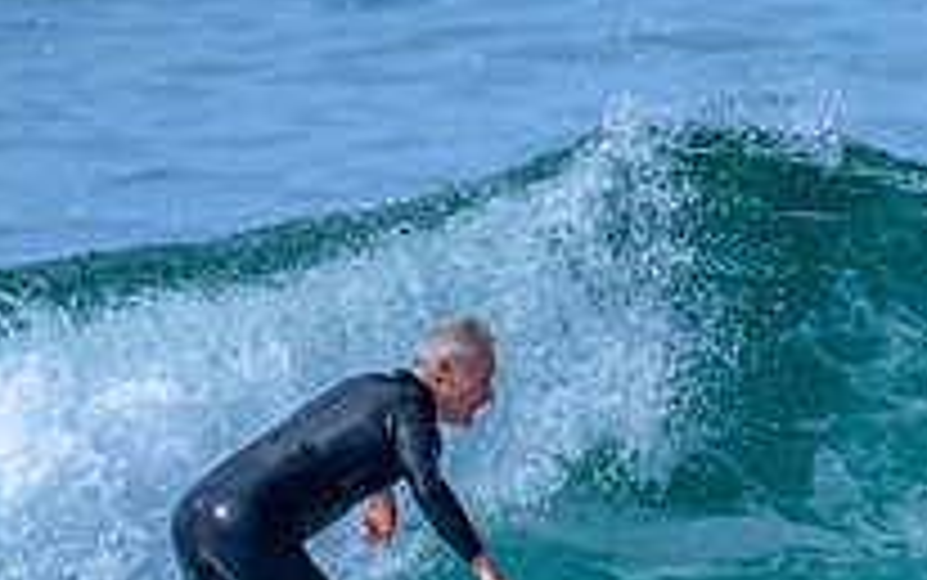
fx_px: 73836
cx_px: 783
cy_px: 555
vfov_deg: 0.5
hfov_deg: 0.7
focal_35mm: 2921
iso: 250
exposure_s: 1/2000
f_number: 6.3
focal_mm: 800
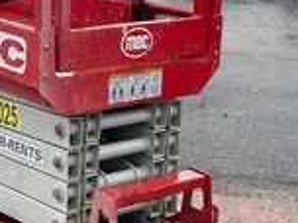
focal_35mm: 94
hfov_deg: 20.4
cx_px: 29
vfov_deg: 15.6
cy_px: 42
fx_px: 809
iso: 32
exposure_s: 1/303
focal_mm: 4.25
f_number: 1.8
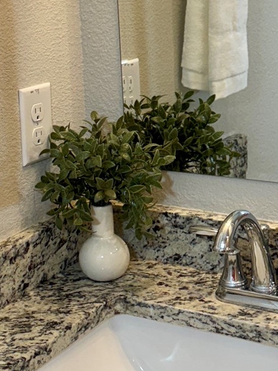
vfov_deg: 23.5
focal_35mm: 83
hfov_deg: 17.8
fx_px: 889
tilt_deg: -12.0
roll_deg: +2.5
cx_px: 145
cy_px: 123
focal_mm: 6.76
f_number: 1.78
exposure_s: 1/120
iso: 160
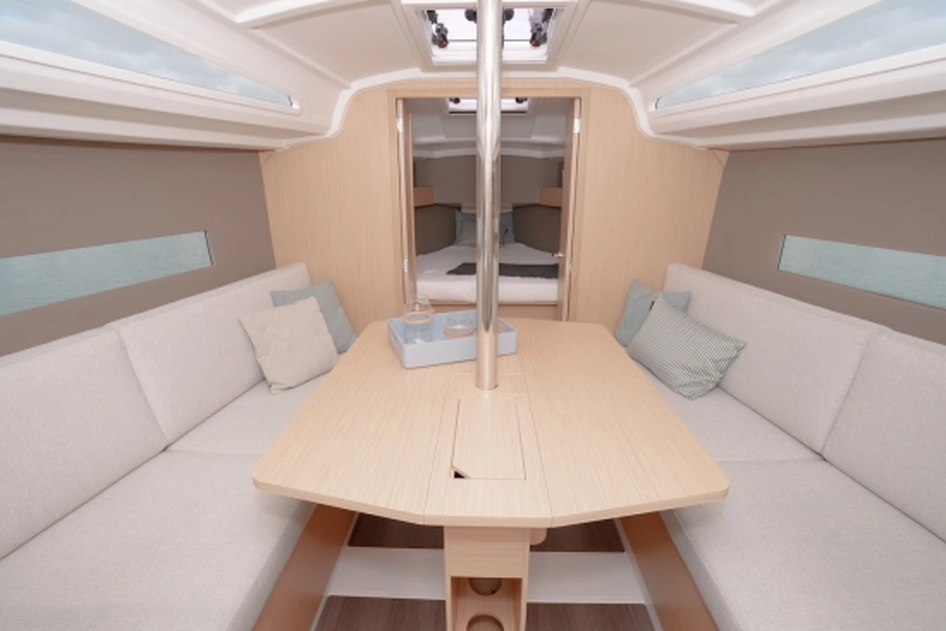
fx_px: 421
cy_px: 316
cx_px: 473
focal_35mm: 16
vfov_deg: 73.8
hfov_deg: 96.7
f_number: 8
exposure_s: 1/60
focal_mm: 16
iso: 200
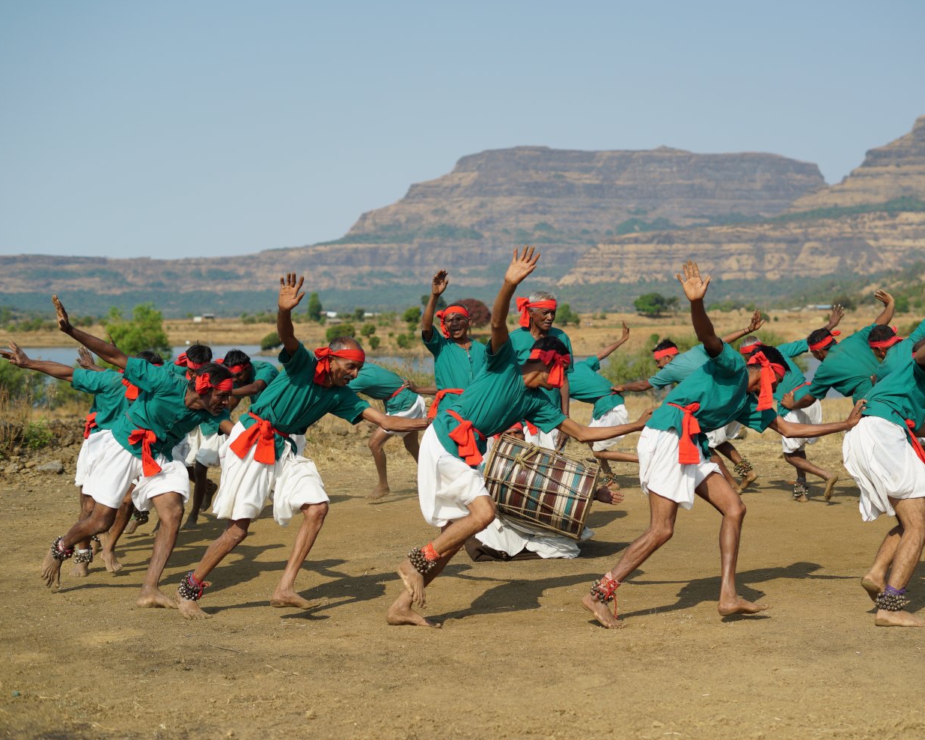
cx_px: 529
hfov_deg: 33.0
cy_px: 368
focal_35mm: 57
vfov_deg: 26.7
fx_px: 1560
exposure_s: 1/2000
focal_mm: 50
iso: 100
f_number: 2.8
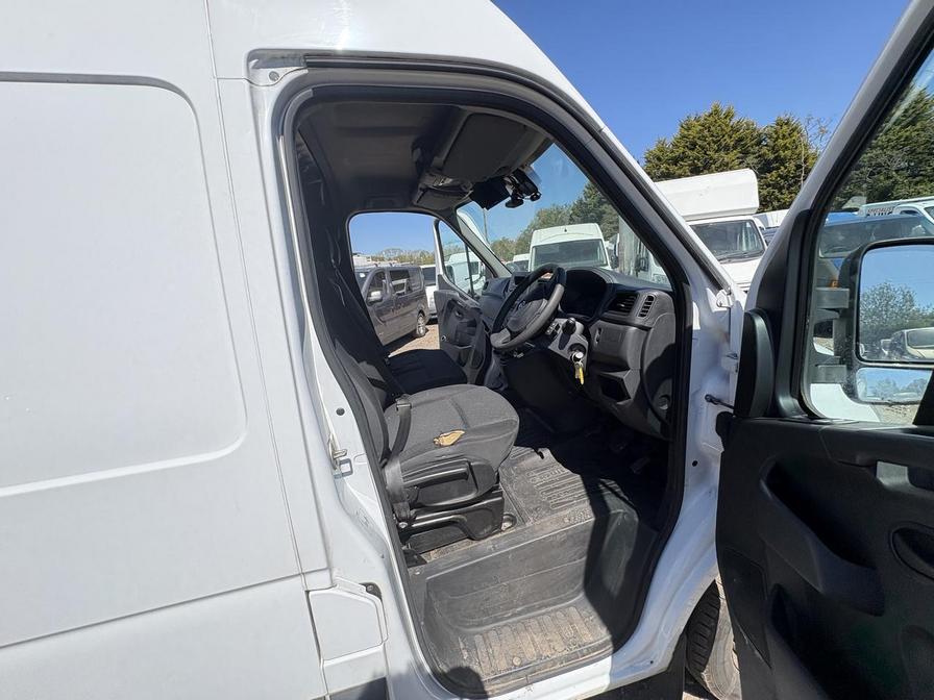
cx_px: 467
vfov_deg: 85.7
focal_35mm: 14
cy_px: 350
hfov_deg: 102.1
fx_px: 378
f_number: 2.2
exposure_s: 1/944
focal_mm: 2.22
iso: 64
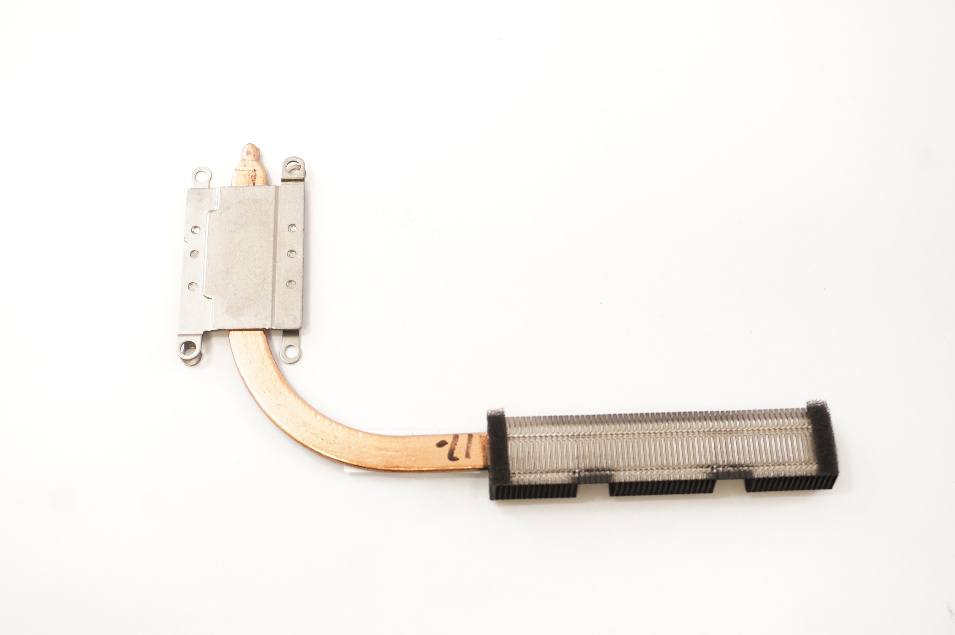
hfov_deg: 42.4
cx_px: 478
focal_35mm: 46
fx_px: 1232
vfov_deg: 28.9
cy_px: 318
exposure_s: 1/15
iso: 640
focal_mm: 31
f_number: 5.6
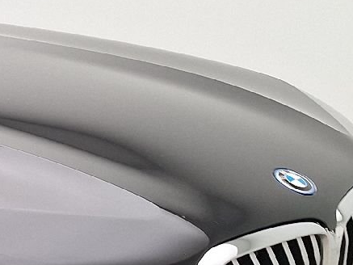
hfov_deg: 16.4
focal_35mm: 101
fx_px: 1030
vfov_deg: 14.4
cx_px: -274
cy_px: 260
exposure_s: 1/100
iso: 64
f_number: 1.8
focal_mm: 5.54
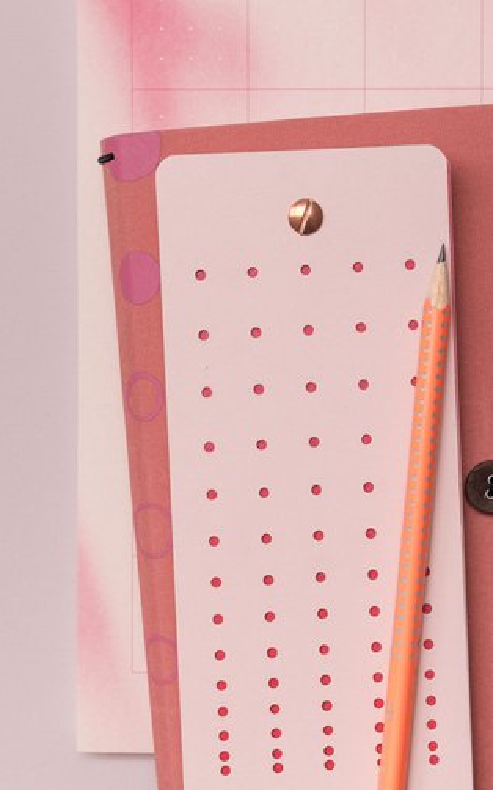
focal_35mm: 81
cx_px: 377
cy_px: 374
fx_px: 1743
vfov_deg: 25.5
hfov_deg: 16.0
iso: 1250
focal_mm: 50
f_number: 7.1
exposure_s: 1/250
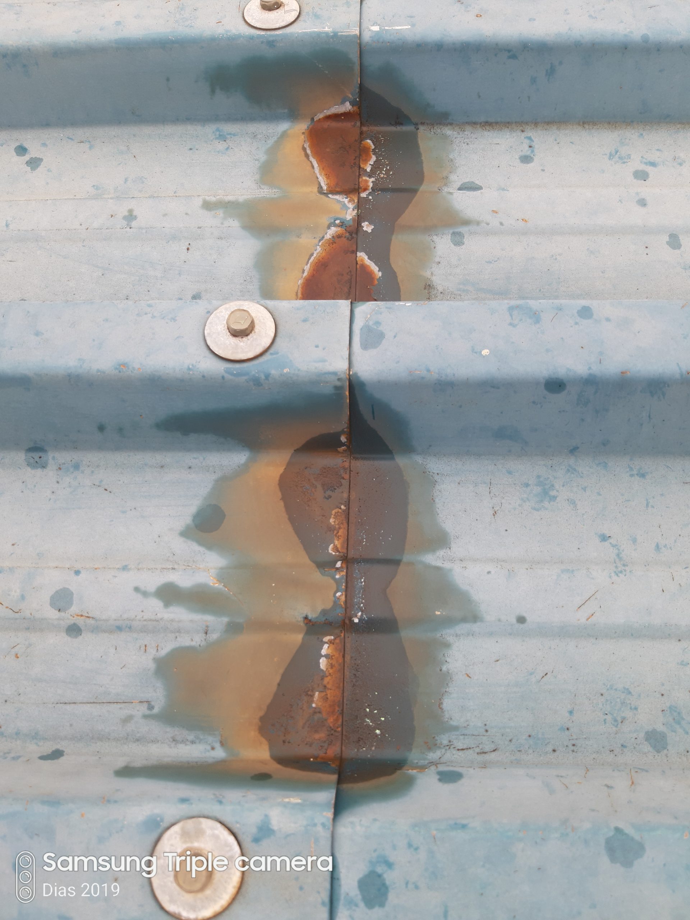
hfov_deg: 51.4
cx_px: 345
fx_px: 718
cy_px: 460
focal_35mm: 27
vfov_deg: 65.3
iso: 40
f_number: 1.7
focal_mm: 3.93
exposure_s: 1/241
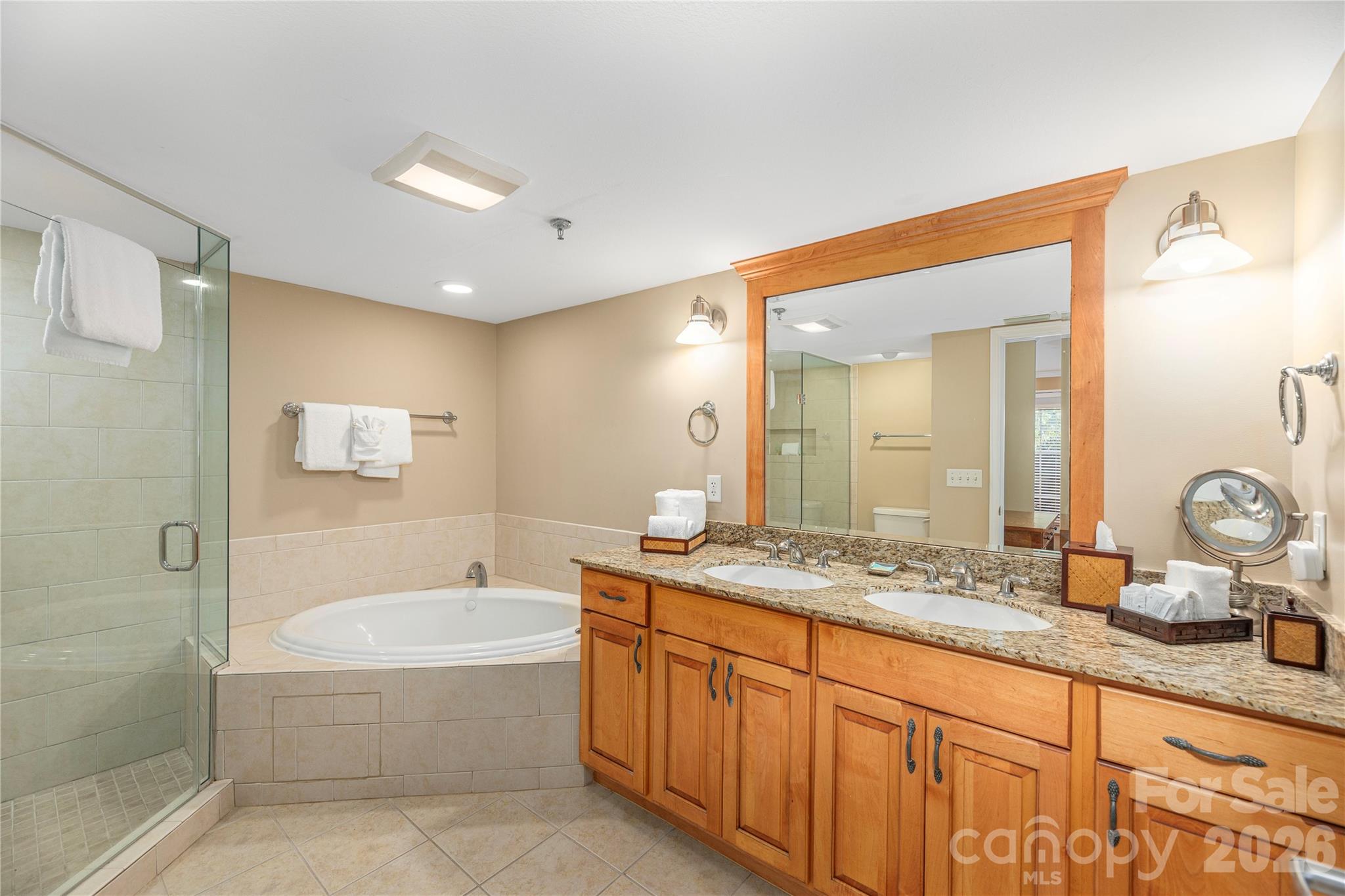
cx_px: 672
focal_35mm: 14
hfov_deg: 104.3
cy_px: 448
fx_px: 523
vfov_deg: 81.2
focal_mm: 14
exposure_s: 1/160
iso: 320
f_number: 7.1
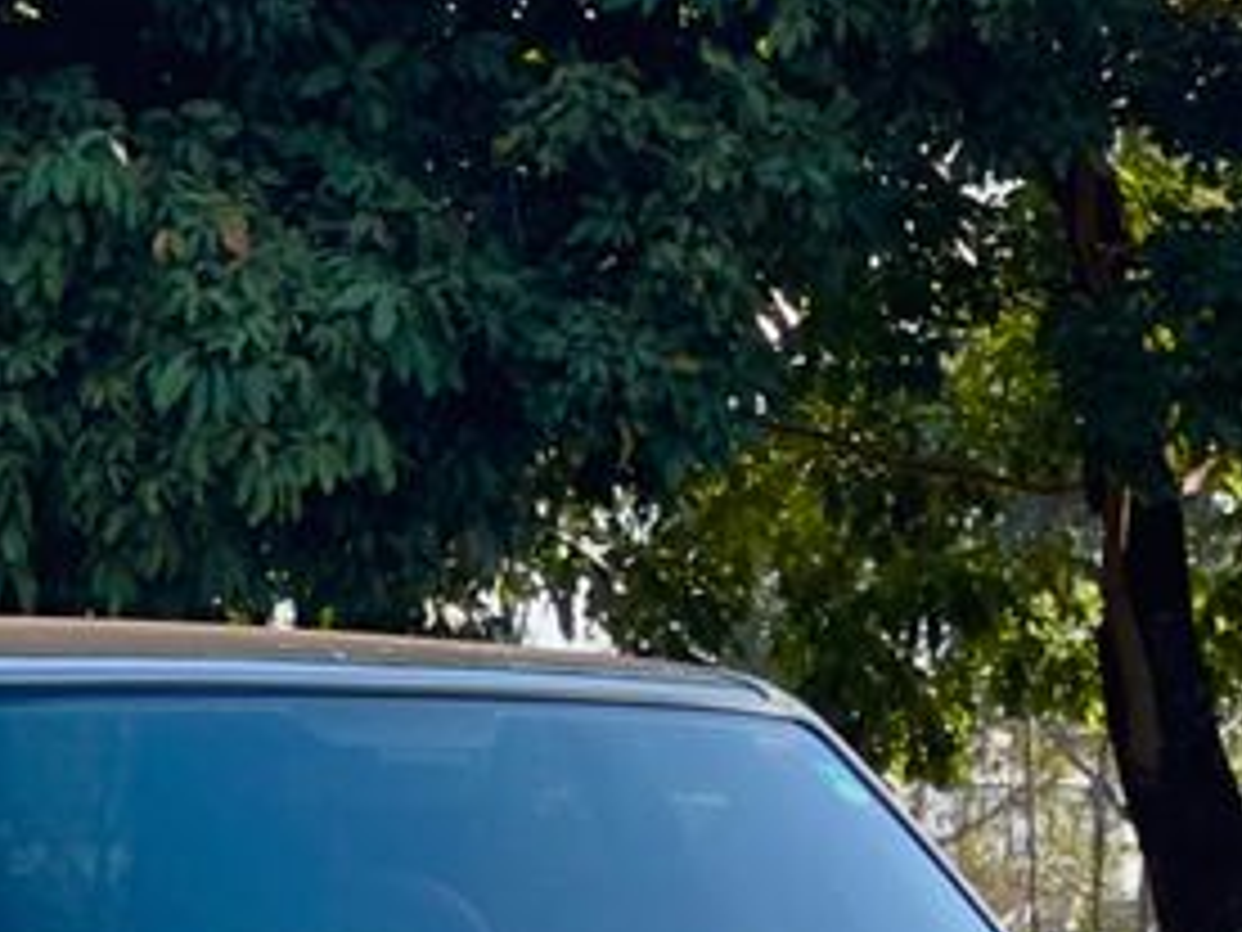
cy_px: 927
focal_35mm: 226
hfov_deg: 8.8
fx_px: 8109
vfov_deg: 6.6
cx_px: 374
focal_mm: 9
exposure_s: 1/184
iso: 25
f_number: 2.8
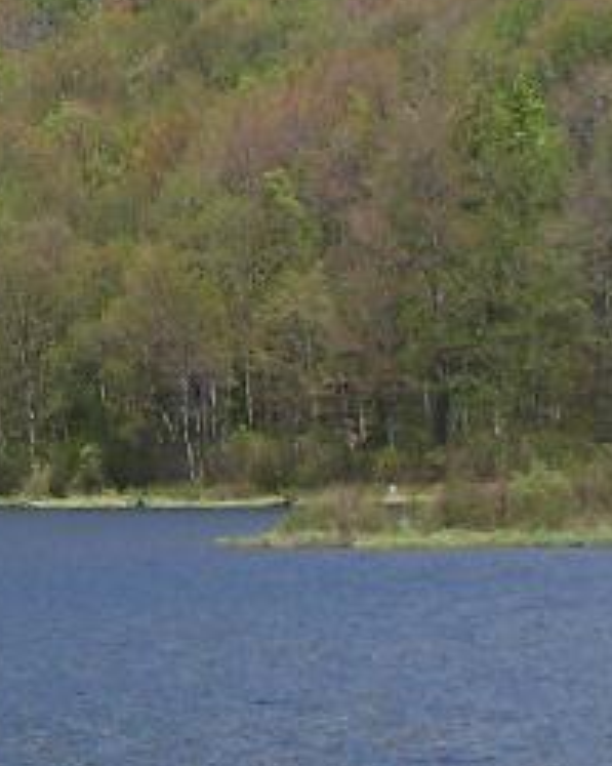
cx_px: -391
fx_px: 6819
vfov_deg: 6.4
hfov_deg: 5.1
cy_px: -345
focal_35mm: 301
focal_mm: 12.4
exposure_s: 1/1000
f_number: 3.2
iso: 80
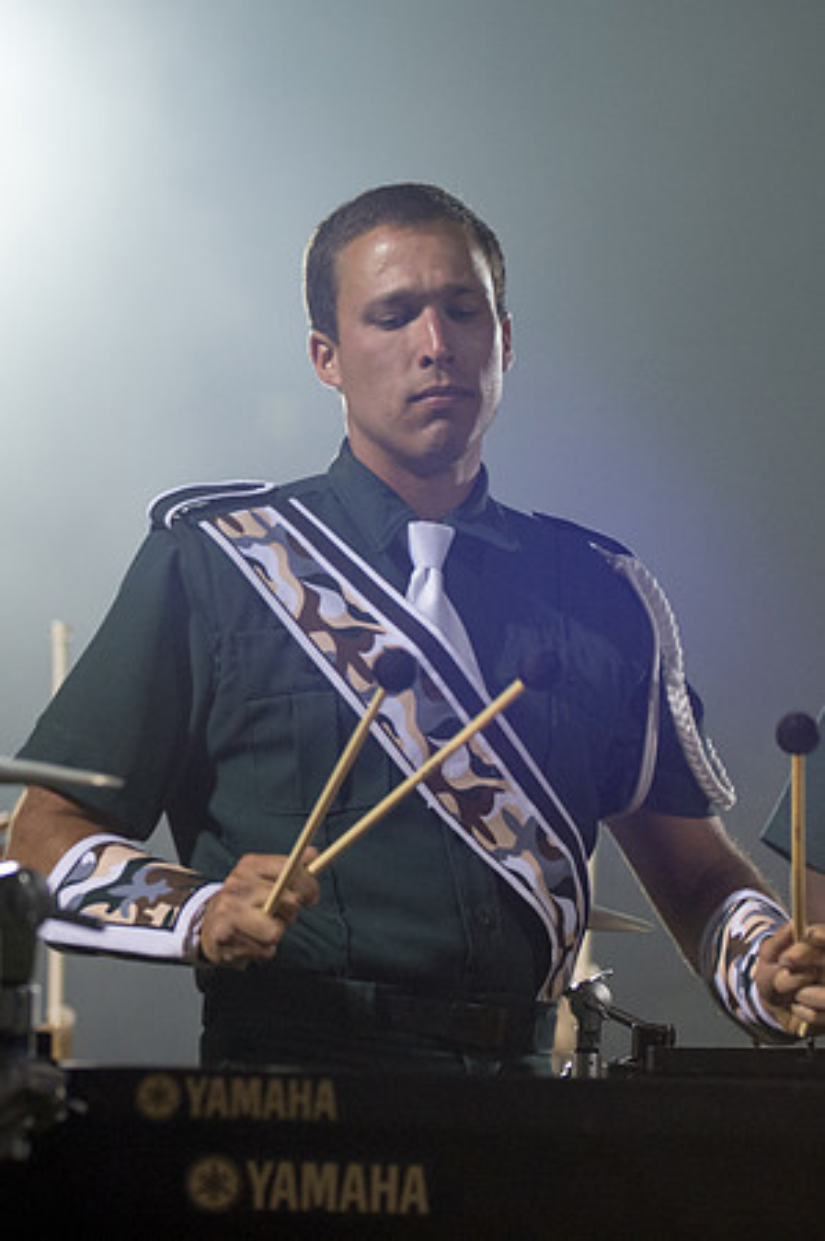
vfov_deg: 13.2
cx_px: 472
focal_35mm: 156
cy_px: 540
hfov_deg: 8.8
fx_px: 5374
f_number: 4.5
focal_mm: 92
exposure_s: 1/160
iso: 3200
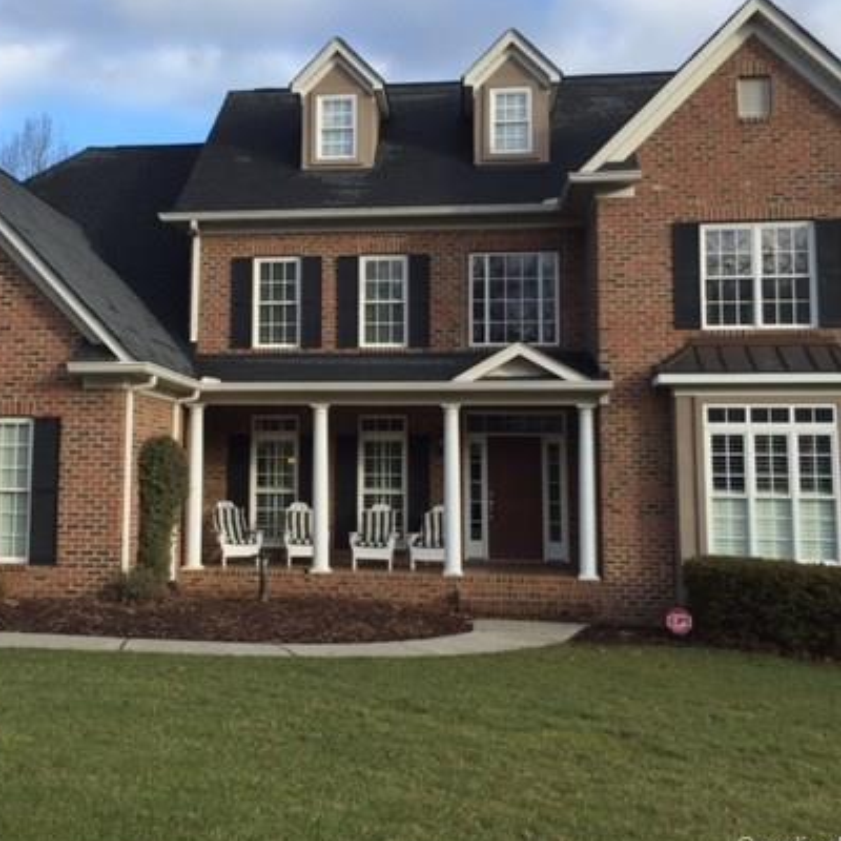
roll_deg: -1.0
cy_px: 364
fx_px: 1127
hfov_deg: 40.6
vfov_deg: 40.8
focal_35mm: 41
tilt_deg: +6.5
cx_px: 305
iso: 32
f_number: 2.2
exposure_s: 1/879
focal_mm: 4.15
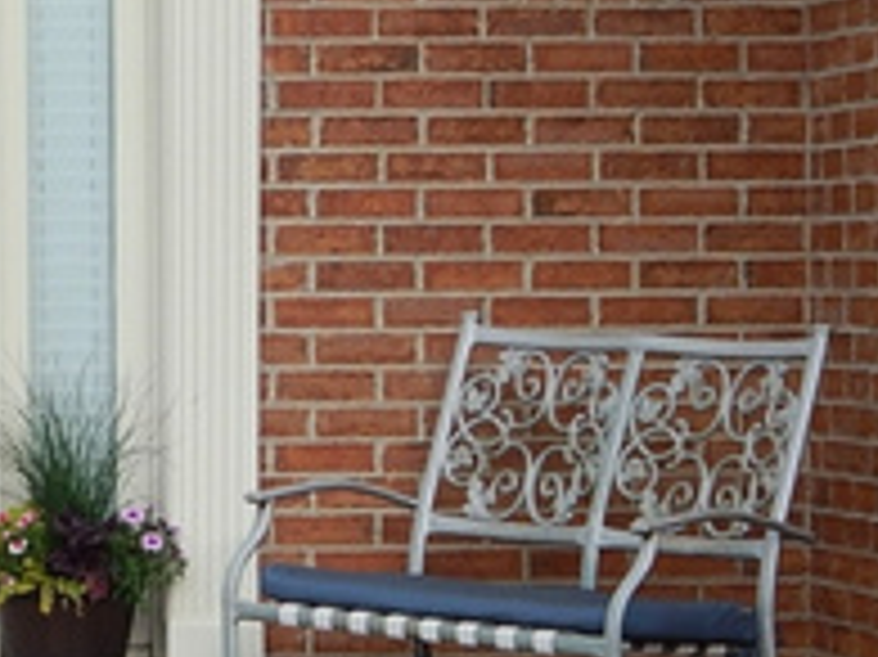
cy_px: 387
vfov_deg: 5.9
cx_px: -333
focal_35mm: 250
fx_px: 6337
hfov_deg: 7.8
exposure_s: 1/250
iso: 125
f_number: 4.2
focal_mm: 13.5
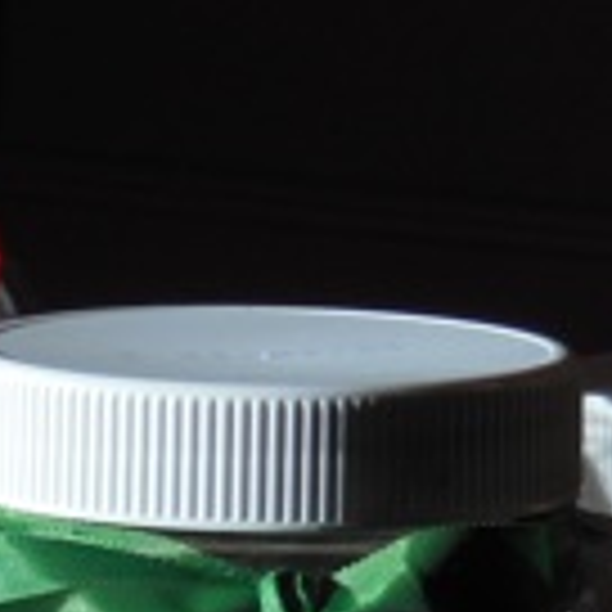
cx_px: -54
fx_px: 5441
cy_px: 932
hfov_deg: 6.4
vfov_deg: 6.4
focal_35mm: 272
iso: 125
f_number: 5.2
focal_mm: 12.4
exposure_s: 1/200
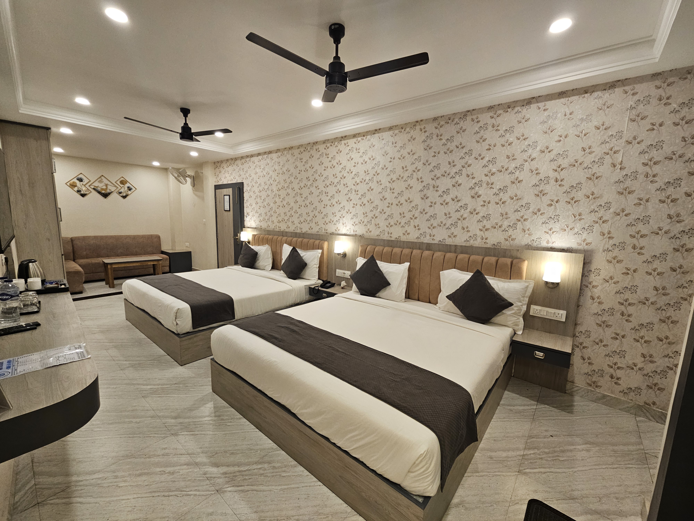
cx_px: 347
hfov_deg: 106.2
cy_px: 260
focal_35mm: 13
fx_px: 261
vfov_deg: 89.9
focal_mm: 2.2
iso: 100
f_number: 2.2
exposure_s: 1/50
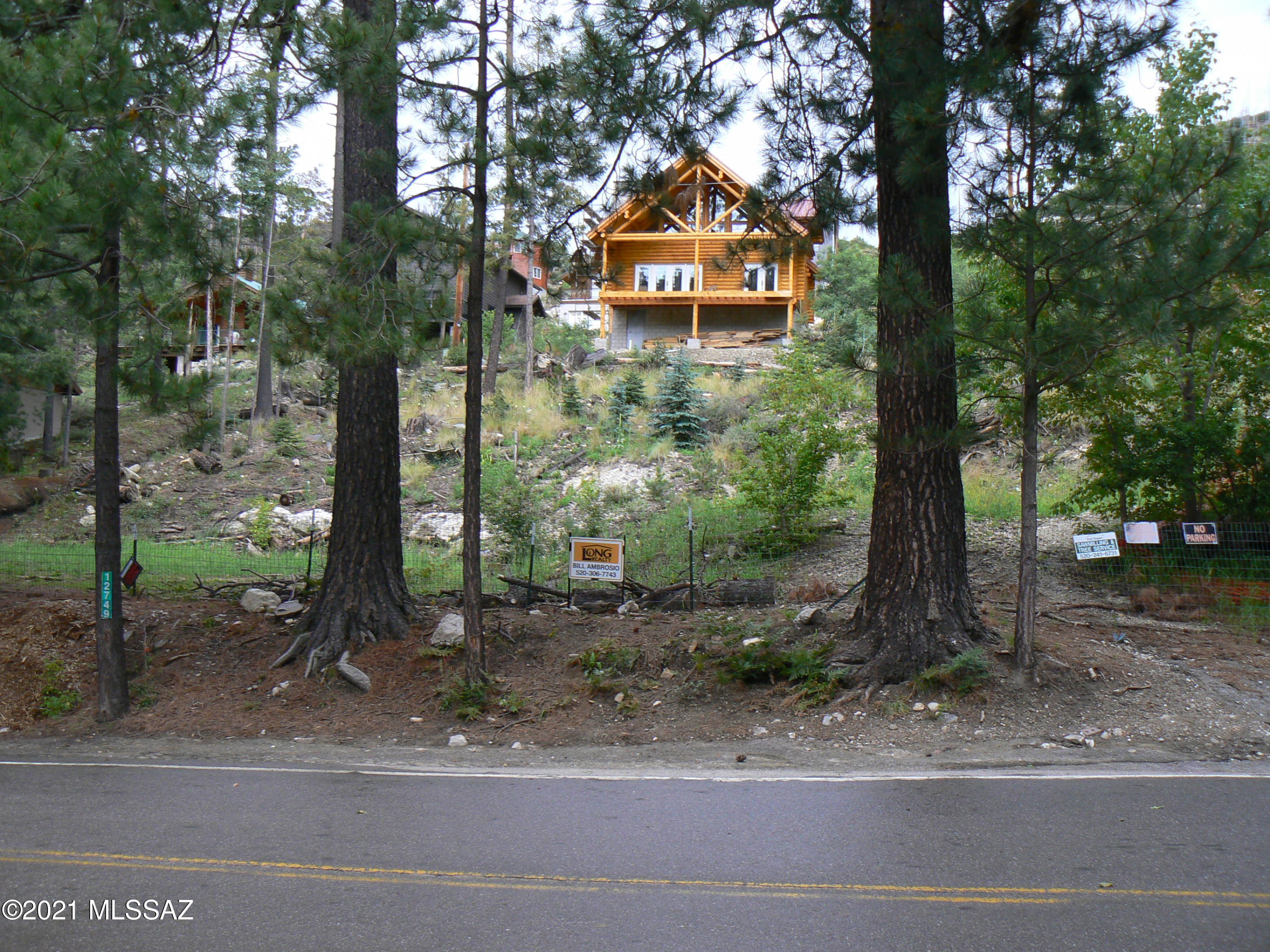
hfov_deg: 51.4
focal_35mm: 36
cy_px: 476
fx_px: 1321
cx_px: 635
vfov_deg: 39.7
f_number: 4
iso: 80
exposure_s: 1/80
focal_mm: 6
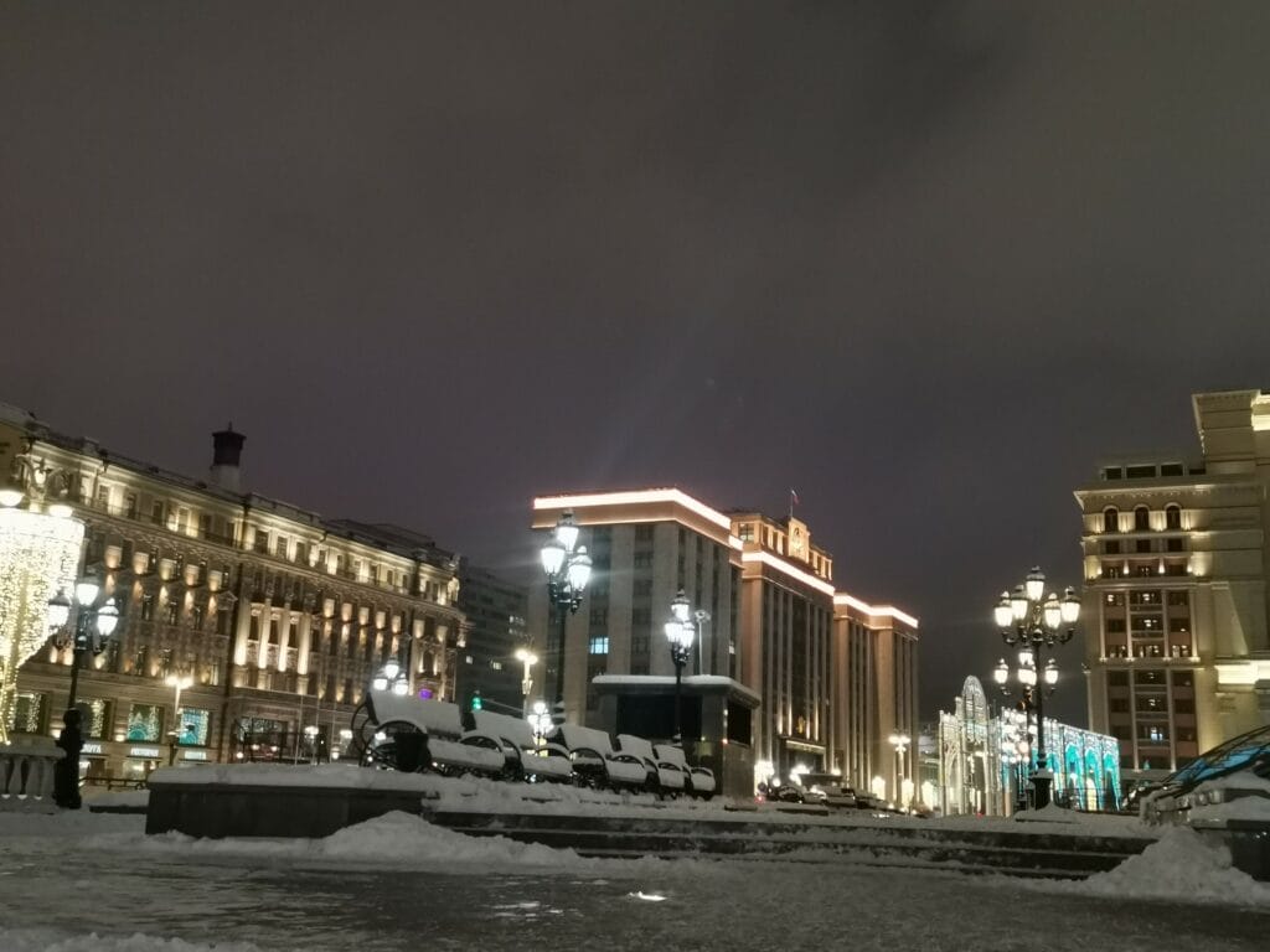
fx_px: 1394
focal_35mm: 38
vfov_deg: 37.7
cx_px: 635
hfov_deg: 49.0
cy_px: 476
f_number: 1.8
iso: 320
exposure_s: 1/30
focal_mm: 4.75
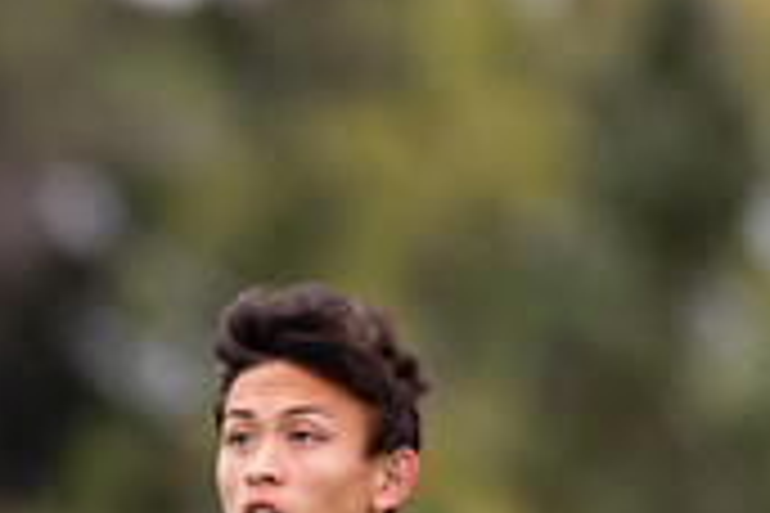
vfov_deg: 0.4
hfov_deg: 0.6
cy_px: 803
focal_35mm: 3187
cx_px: -1208
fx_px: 68161
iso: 450
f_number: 4
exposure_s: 1/1000
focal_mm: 400
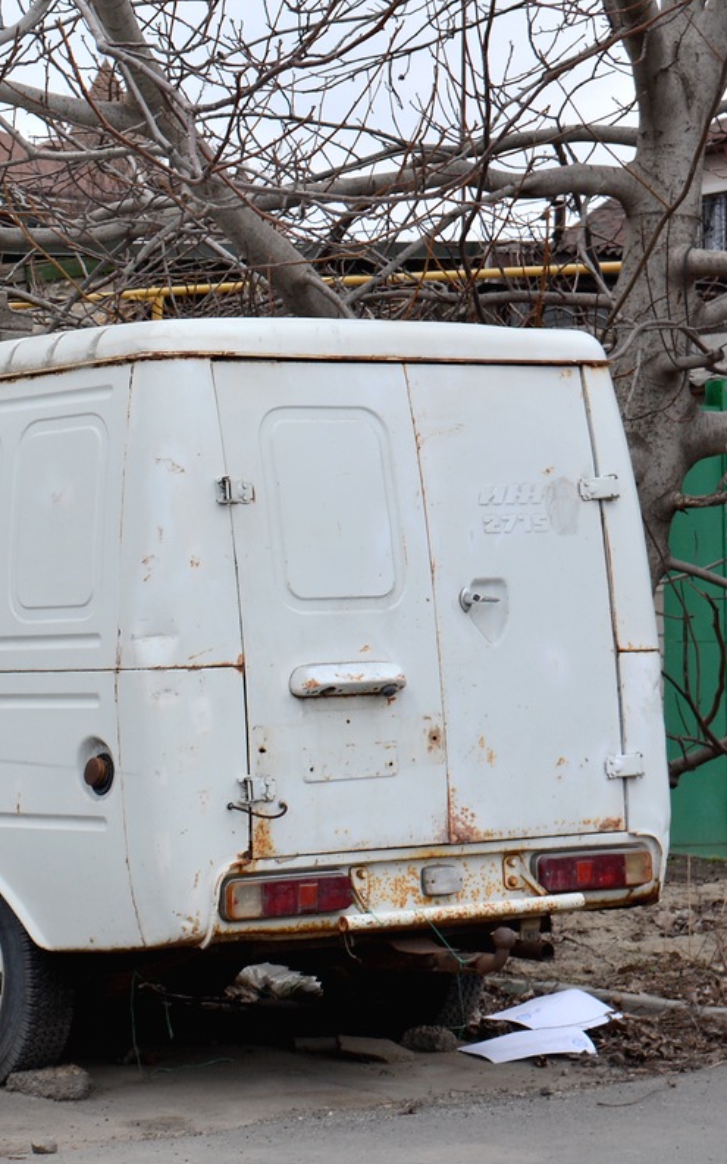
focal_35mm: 88
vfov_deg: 23.6
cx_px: 66
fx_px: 2790
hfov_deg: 14.7
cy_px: 581
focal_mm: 38
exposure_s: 1/160
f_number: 6.3
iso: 200
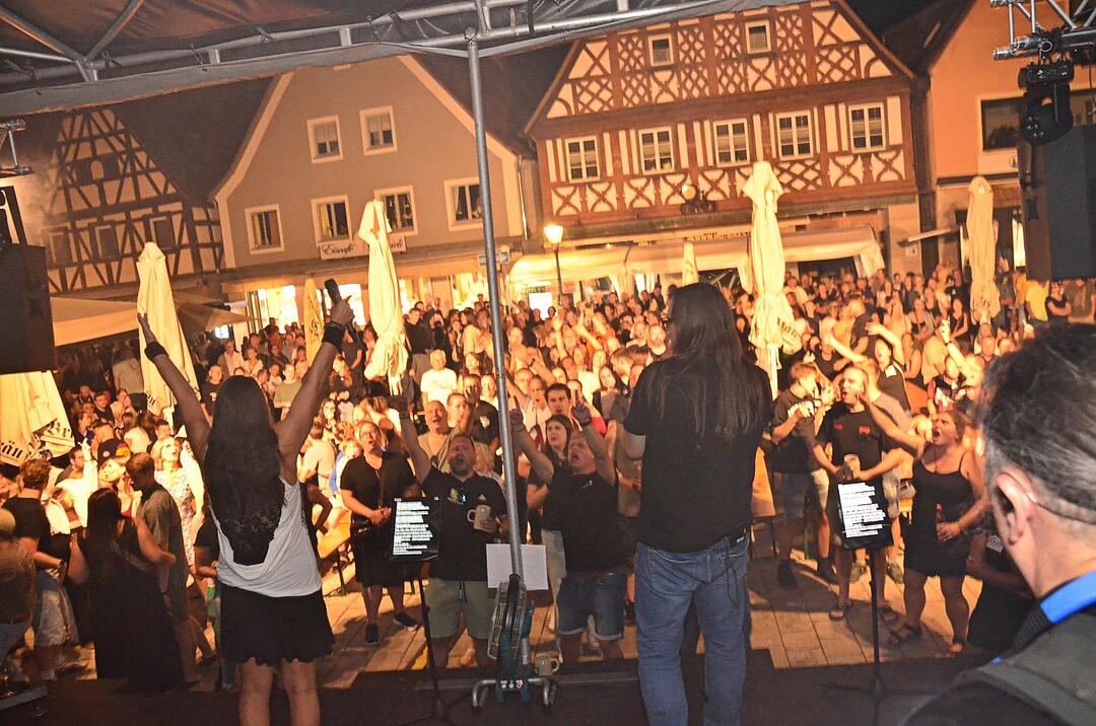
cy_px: 363
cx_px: 548
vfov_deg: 43.5
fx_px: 912
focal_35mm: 30
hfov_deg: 62.0
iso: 3200
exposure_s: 1/25
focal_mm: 20
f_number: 5.6
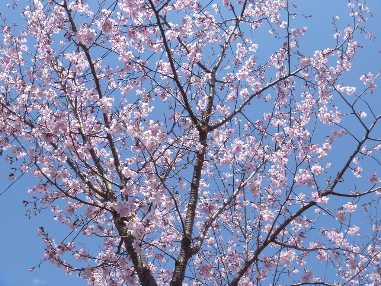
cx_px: 190
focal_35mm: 41
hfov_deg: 45.8
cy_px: 143
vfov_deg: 35.1
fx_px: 451
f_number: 5.6
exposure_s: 1/1300
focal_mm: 7.2
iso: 400
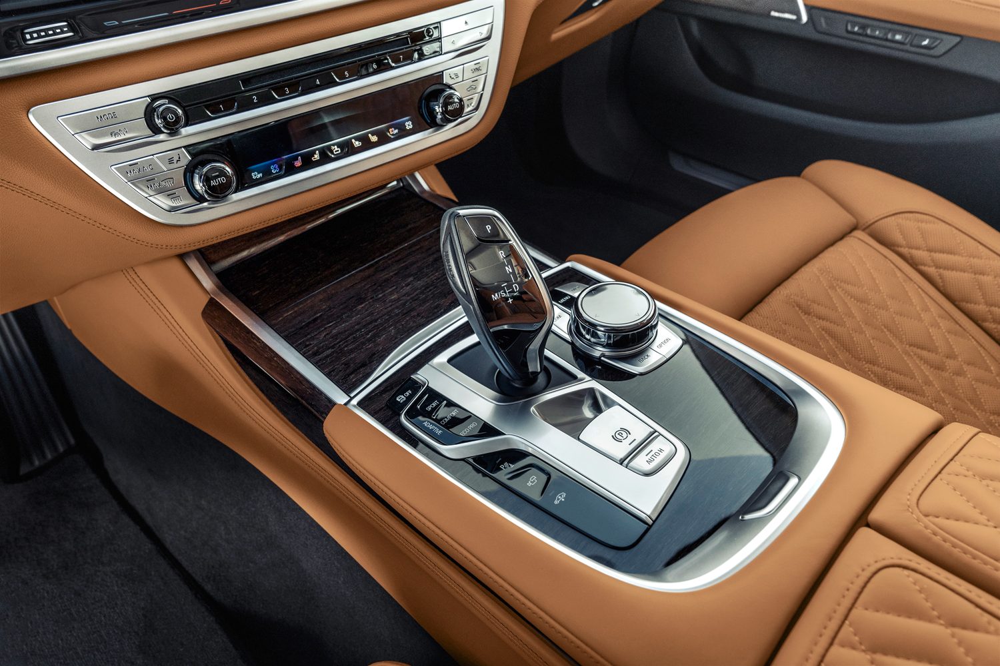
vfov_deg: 51.3
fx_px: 694
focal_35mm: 25
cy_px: 333
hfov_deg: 71.5
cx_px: 500
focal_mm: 25
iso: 800
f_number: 8
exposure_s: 1/60
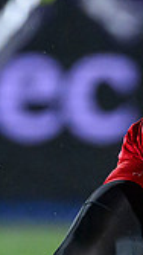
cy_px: 362
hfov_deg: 0.4
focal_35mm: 3224
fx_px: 21722
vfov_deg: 0.7
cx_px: 315
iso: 5000
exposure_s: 1/1250
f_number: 4
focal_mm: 560
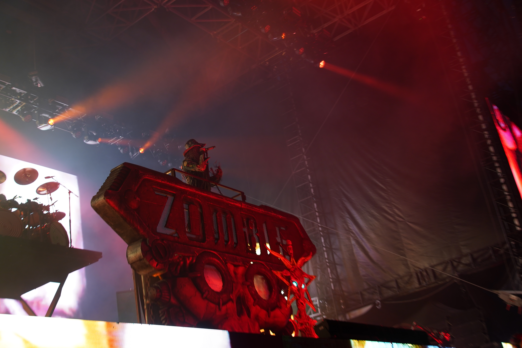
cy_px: 174
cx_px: 261
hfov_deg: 44.5
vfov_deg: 30.5
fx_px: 638
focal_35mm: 44
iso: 800
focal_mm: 44
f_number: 4
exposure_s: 1/125
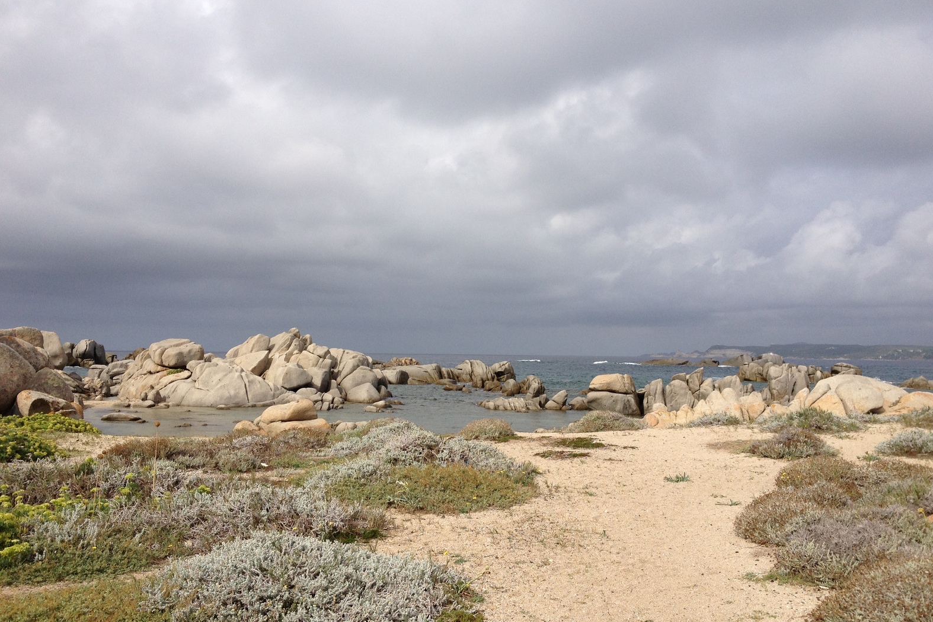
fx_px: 959
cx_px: 474
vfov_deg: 35.9
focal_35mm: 37
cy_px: 305
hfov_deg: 51.9
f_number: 2.4
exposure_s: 1/2632
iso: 64
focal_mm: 4.28
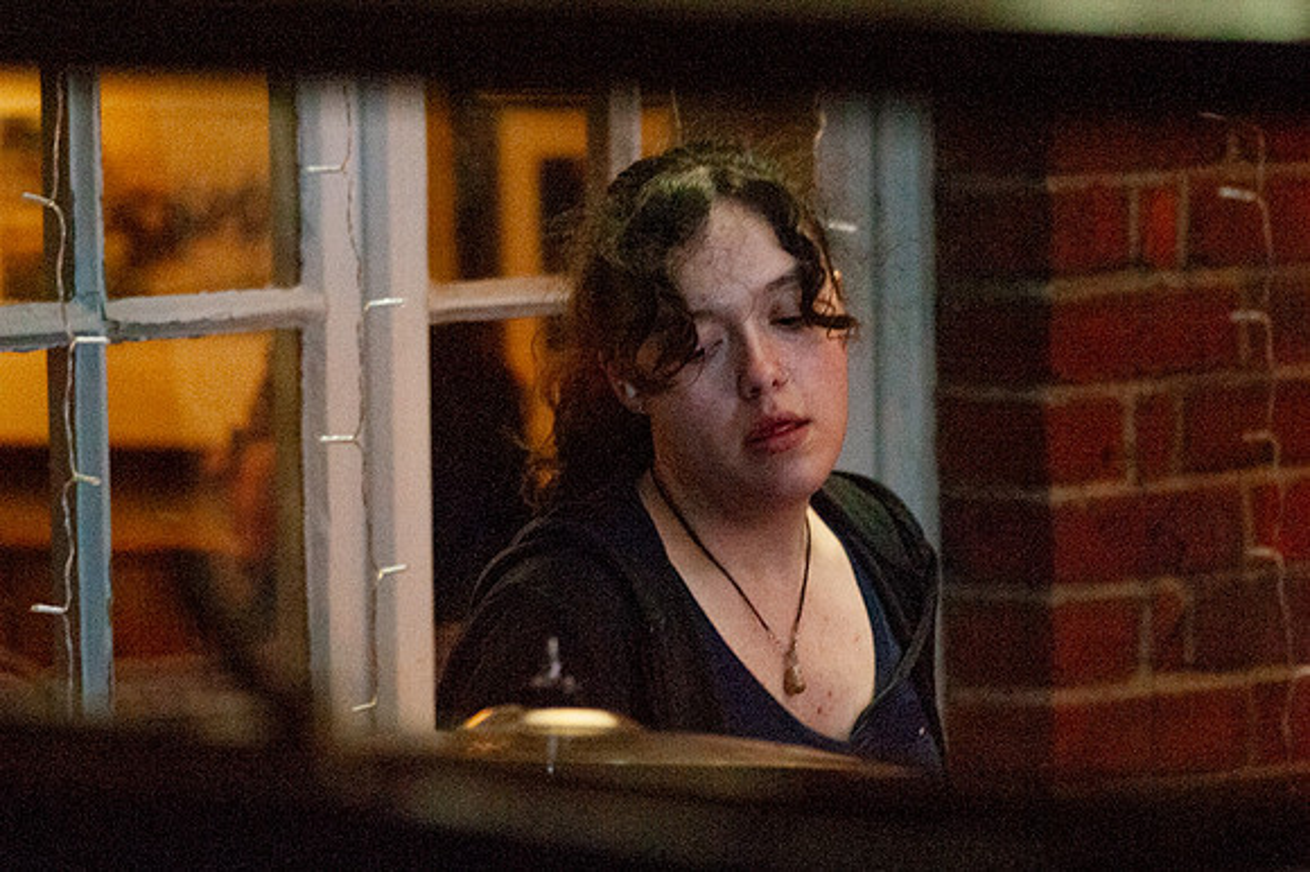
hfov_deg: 5.4
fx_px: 13796
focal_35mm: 379
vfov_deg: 3.6
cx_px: 508
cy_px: 400
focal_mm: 300
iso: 4000
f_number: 4
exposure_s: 1/160
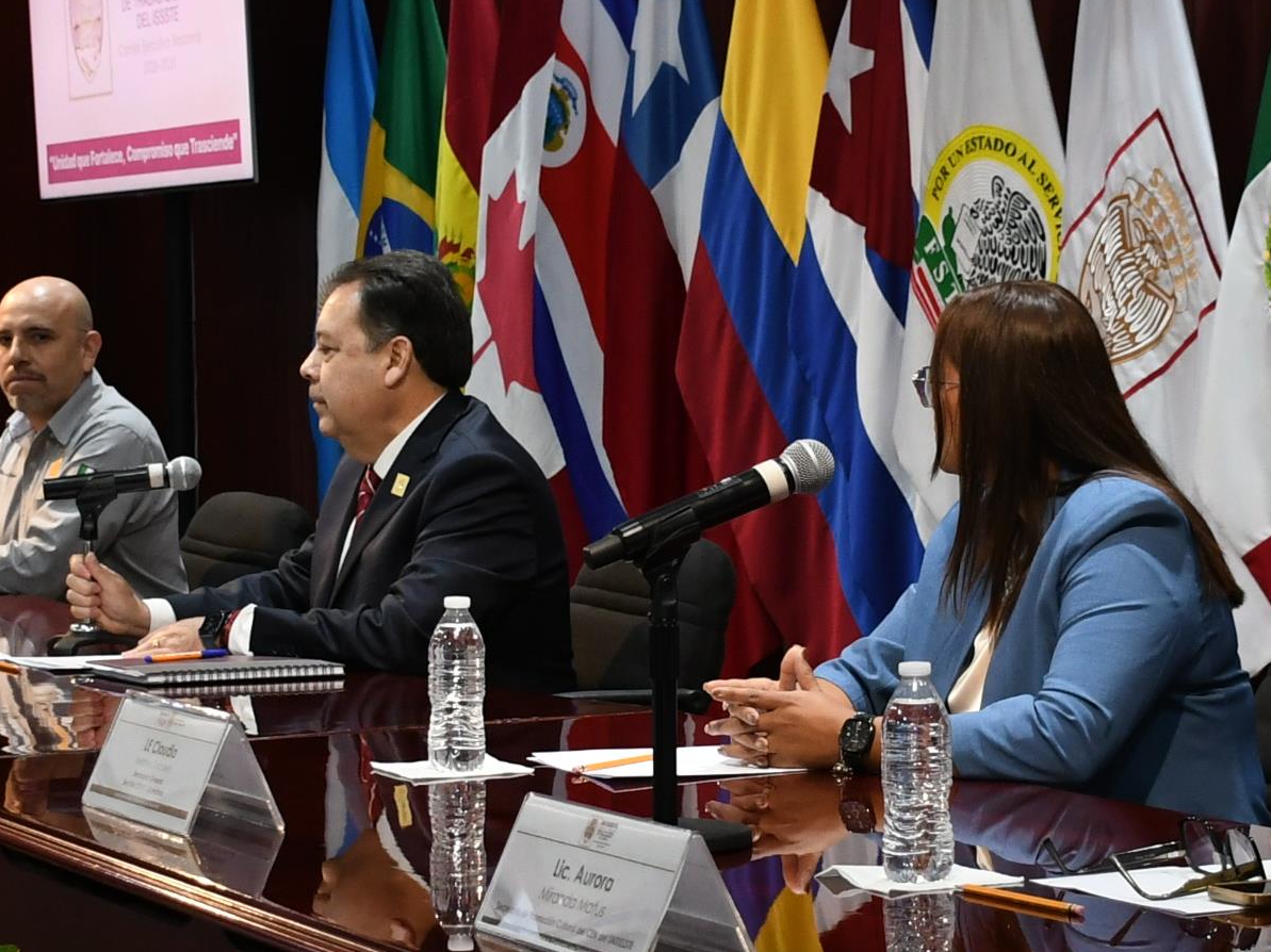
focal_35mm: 101
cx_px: 775
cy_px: 539
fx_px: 3707
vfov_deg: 14.6
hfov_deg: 19.4
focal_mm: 20
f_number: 3.5
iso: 1000
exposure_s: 1/100
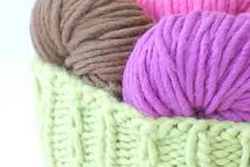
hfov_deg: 8.4
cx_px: 219
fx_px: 1688
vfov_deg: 5.7
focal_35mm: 243
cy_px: 33
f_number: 5.6
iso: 400
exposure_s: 1/125
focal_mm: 85
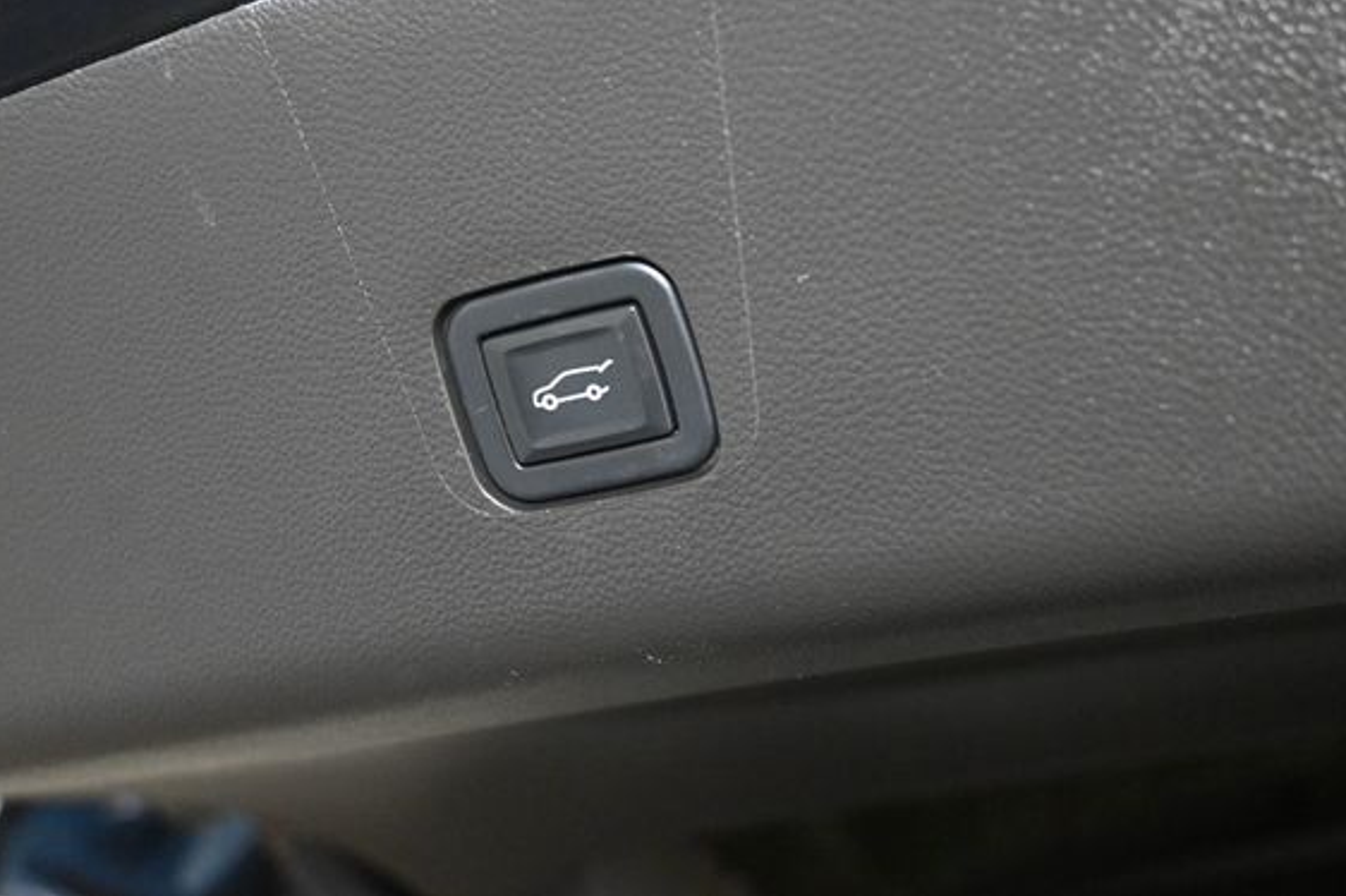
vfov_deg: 27.2
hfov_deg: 39.9
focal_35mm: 50
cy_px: 388
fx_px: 1852
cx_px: 584
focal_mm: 29
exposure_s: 1/60
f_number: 4.8
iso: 6400
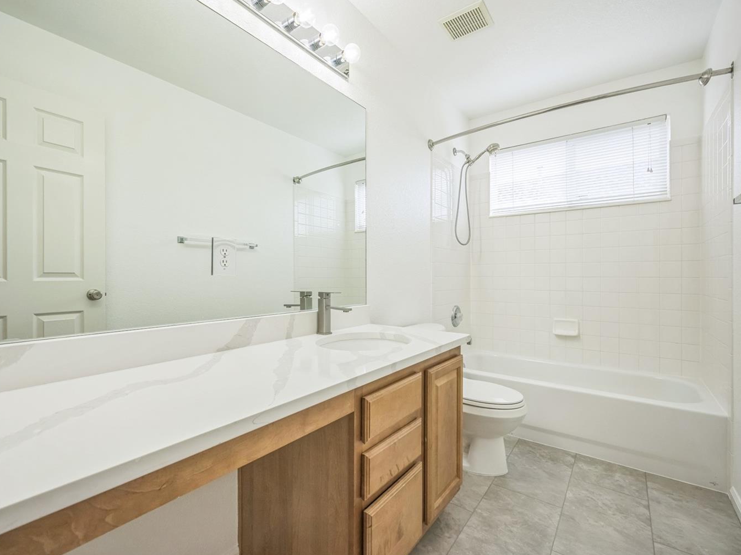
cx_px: 353
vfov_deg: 78.1
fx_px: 342
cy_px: 282
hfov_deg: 94.4
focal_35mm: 16
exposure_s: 1/100
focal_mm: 14
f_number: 7.1
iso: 400
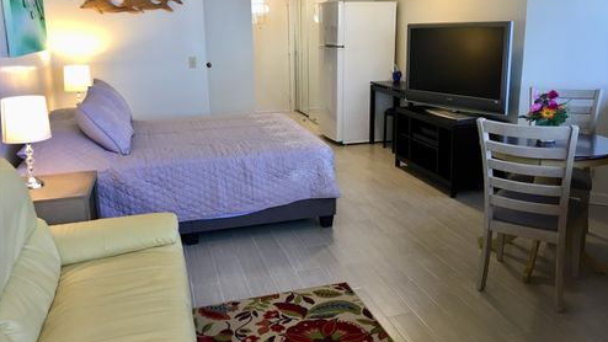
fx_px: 516
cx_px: 303
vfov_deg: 36.5
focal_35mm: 32
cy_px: 133
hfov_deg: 61.0
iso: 80
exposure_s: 1/30
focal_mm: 4.15
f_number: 2.2
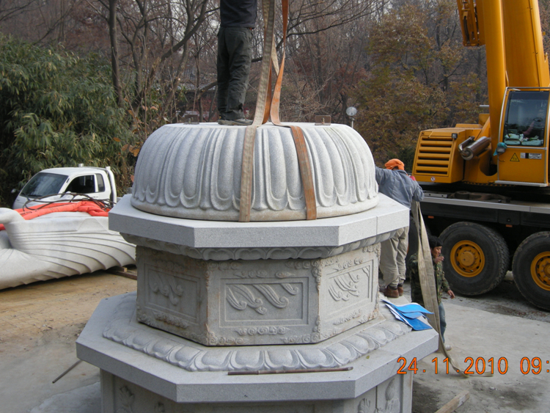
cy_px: 170
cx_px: 276
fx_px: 668
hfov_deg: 44.8
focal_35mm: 42
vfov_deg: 34.3
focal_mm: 7.5
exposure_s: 1/123
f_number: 4.3
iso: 64
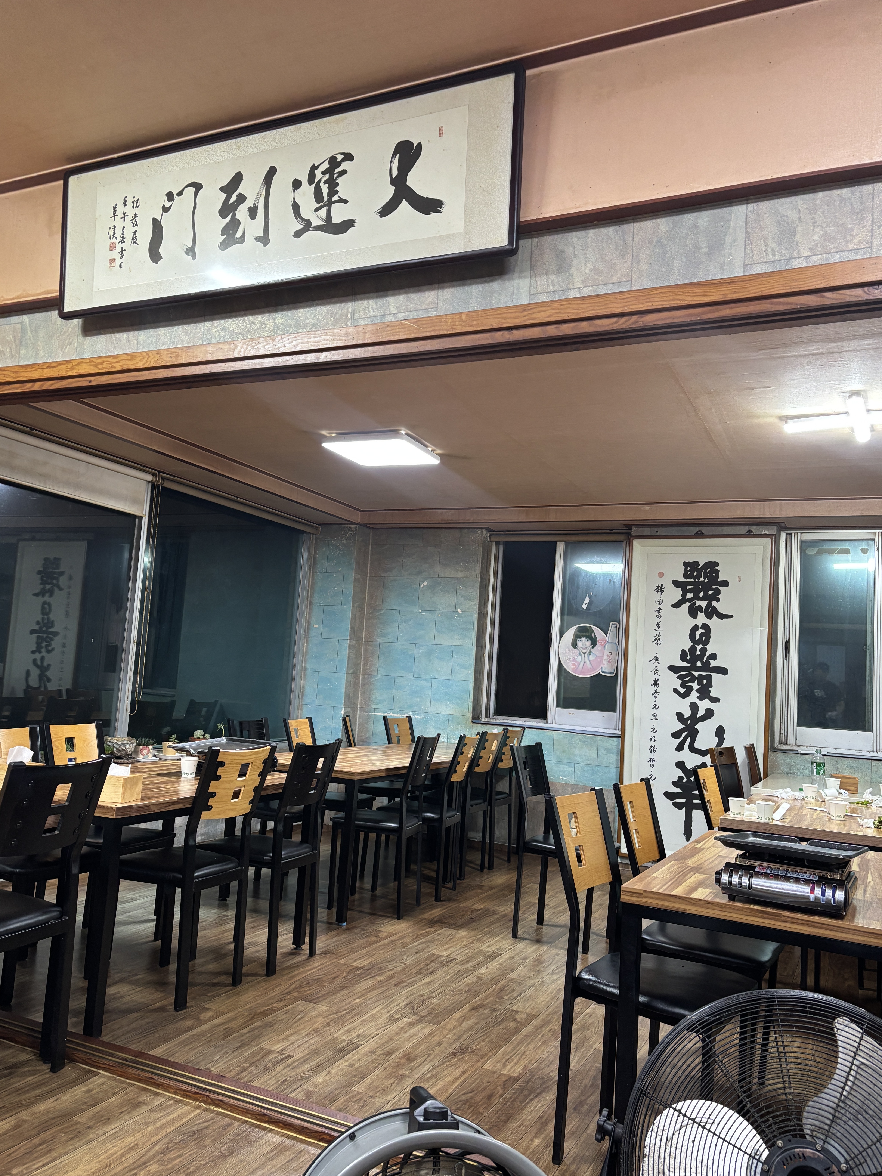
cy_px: 601
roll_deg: -4.2
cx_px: 439
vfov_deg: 65.3
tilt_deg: +5.3
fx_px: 917
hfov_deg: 51.4
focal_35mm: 27
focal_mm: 5.96
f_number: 1.6
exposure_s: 1/60
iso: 200
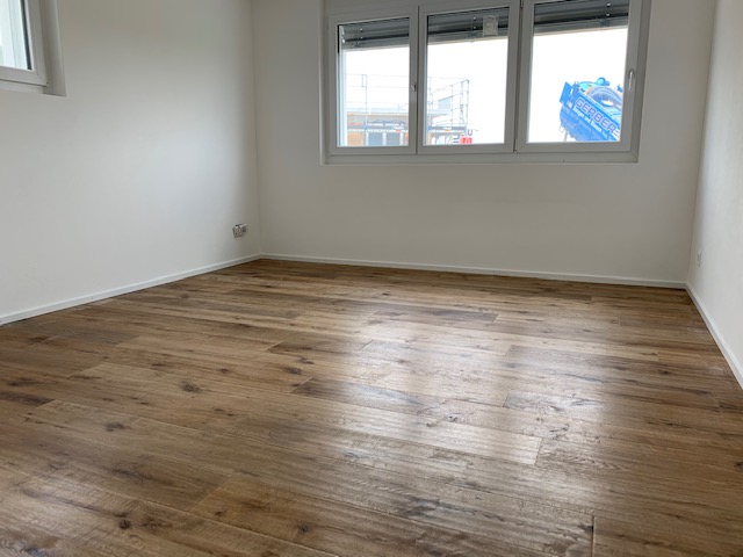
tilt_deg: -9.9
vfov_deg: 53.1
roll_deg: -0.2
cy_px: 278
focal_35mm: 26
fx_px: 558
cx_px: 372
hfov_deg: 67.3
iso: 25
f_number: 1.8
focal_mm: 4.25
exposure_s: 1/122
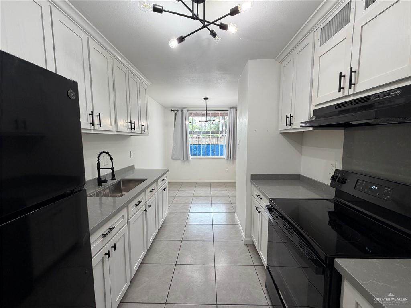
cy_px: 154
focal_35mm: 14
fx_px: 166
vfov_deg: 85.7
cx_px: 206
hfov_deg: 102.1
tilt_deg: -5.7
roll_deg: -0.3
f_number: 2.2
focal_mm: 2.22
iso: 160
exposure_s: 1/120
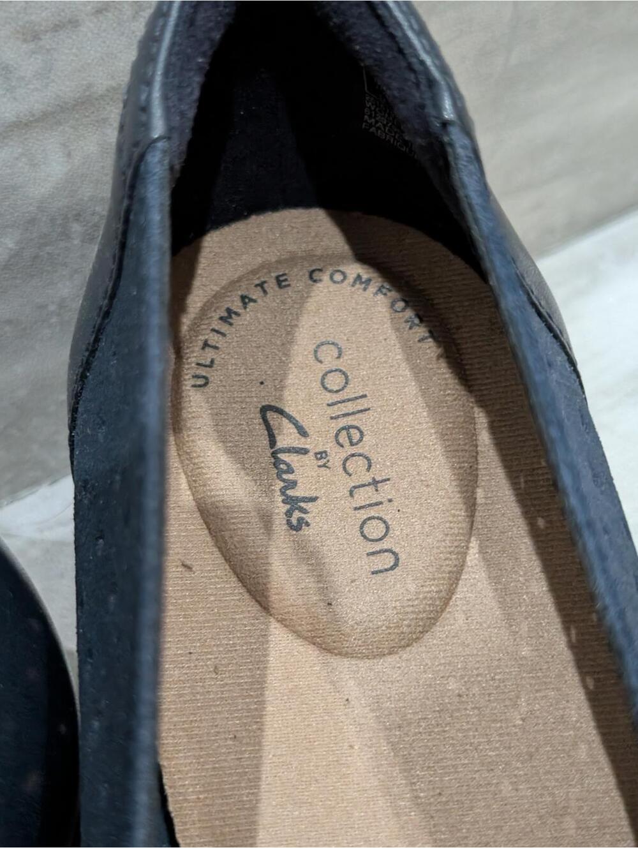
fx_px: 1202
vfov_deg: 38.9
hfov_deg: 29.7
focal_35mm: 49
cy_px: 424
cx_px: 319
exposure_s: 1/40
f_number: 1.68
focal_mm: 6.9
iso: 715
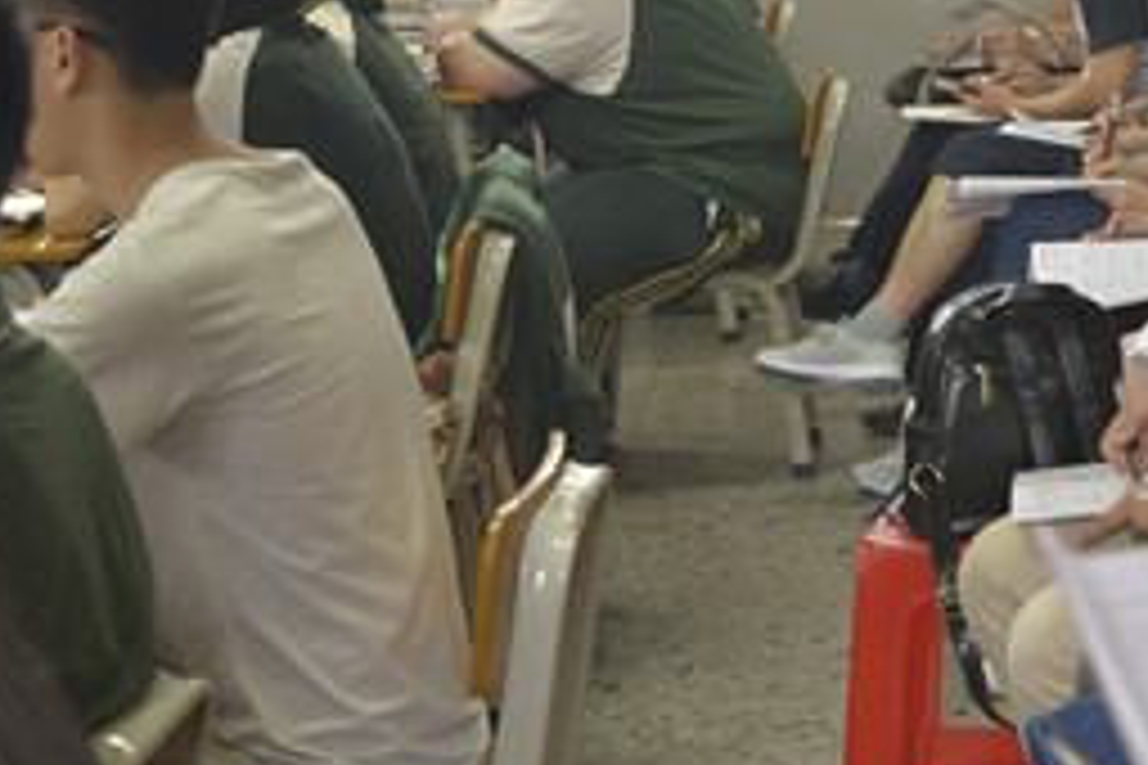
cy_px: 140
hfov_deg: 20.1
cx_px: 1107
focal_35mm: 99
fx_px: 3157
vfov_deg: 13.7
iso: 900
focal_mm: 42
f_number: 5
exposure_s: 1/60
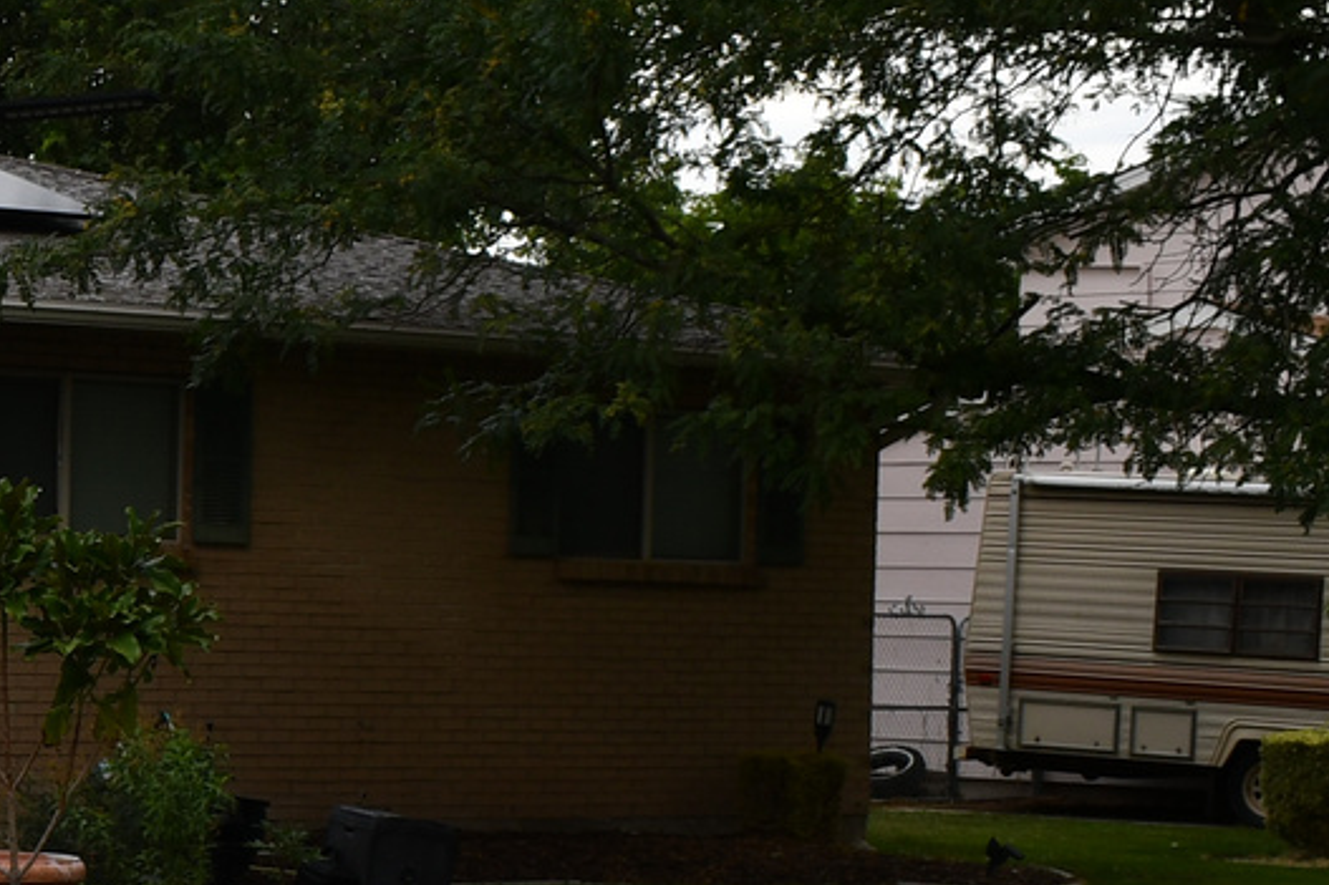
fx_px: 3875
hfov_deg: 18.1
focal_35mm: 105
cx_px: -426
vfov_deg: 13.0
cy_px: 720
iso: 100
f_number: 7.1
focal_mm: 18
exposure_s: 1/200
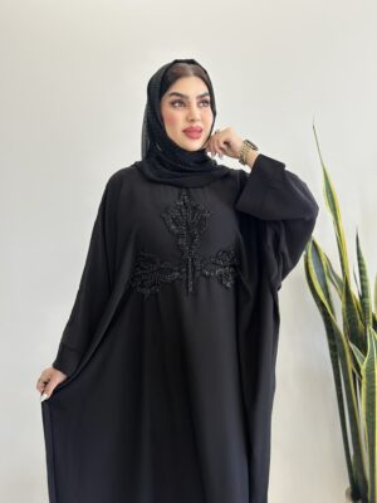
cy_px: 252
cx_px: 188
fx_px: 697
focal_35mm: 48
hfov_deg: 30.3
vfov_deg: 39.7
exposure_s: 1/100
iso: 160
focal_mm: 6.86
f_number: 1.78
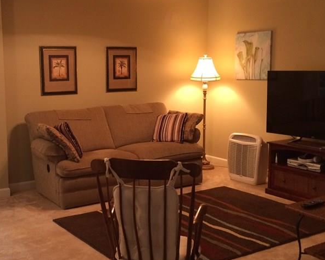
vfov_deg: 30.8
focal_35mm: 49
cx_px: 127
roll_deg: +1.3
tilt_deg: -7.0
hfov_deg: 37.9
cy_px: 126
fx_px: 471
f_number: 2.2
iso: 200
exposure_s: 1/30
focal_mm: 4.15
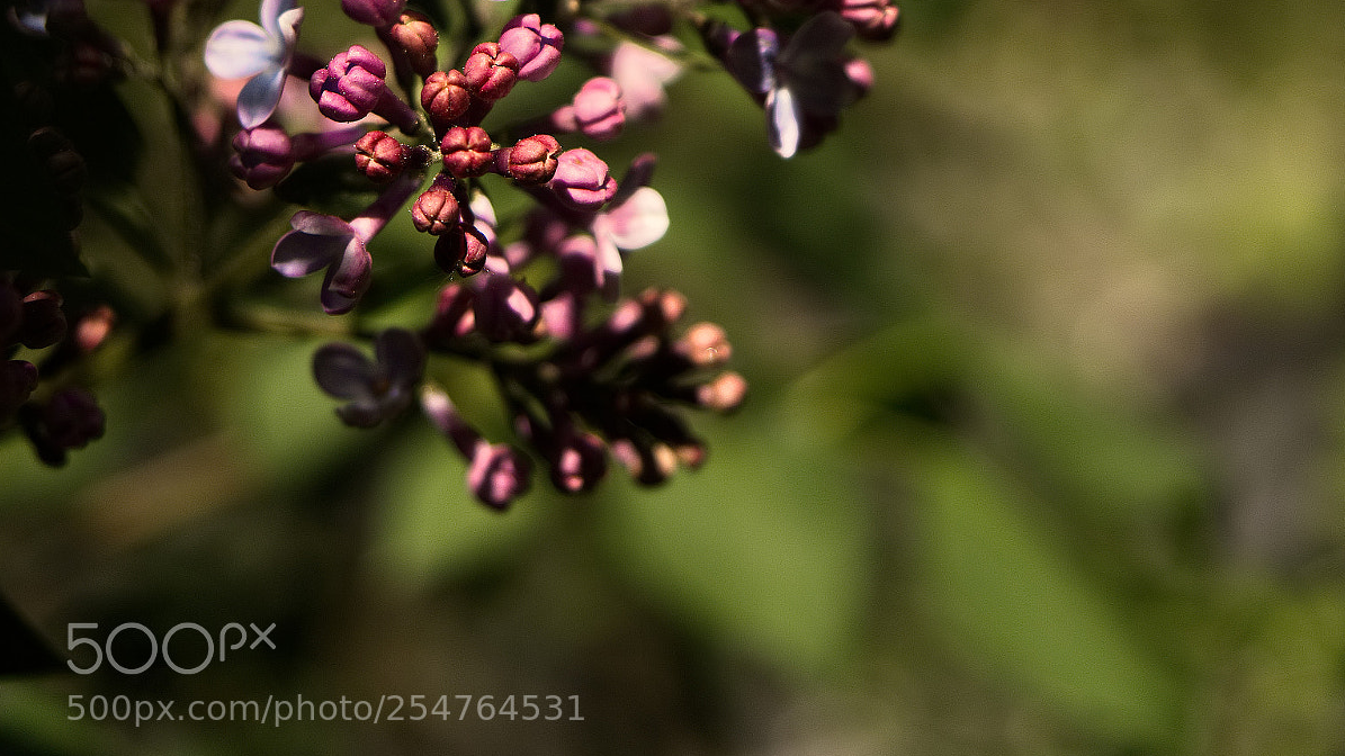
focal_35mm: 105
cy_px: -104
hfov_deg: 20.4
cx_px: 671
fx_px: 3744
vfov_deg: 11.3
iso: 160
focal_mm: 36
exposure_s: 1/1600
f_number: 2.8
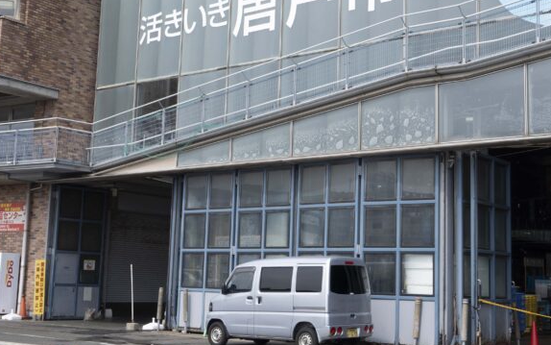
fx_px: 901
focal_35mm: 60
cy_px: 132
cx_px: 297
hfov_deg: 34.0
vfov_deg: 21.6
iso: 100
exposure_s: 1/125
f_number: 10
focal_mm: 33
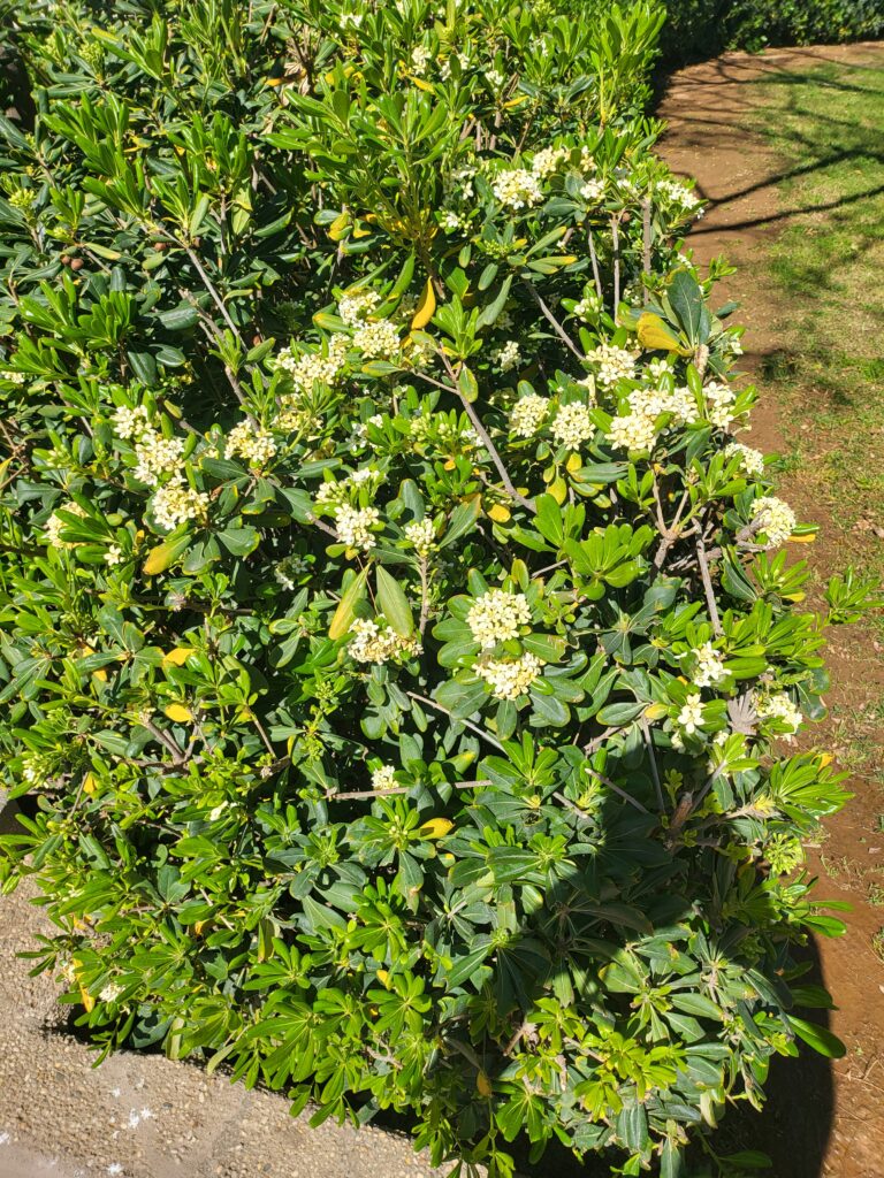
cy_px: 589
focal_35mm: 24
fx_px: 817
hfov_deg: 56.8
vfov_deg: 71.6
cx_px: 442
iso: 40
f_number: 1.8
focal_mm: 5
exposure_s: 1/2216
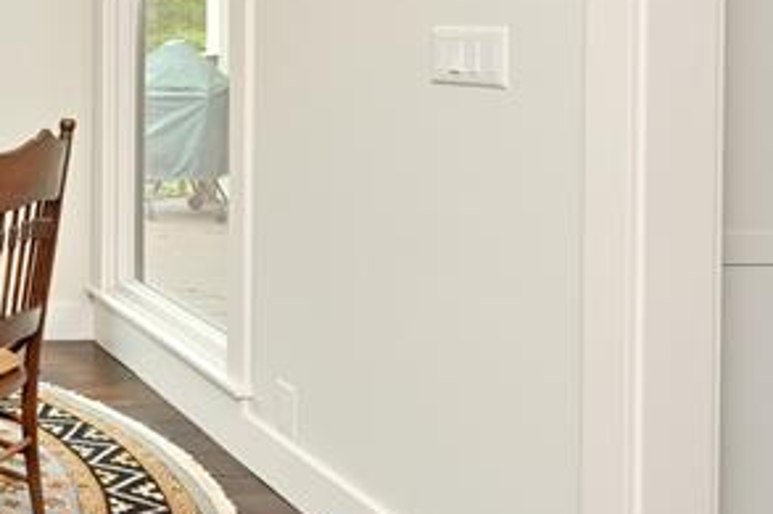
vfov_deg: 26.2
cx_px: -301
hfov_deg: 29.6
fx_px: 1052
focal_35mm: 49
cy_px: 16
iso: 320
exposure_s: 1/60
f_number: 10
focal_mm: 14
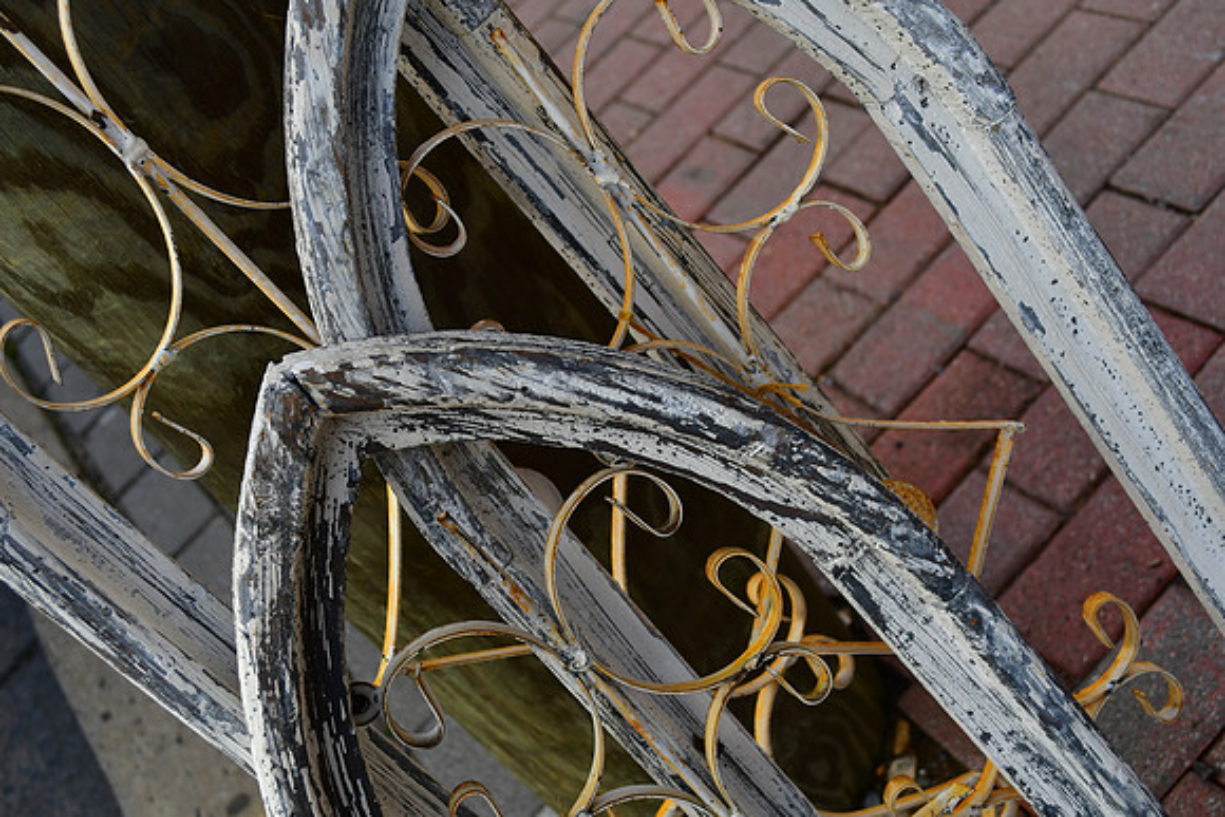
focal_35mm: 42
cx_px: 612
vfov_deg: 31.9
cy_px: 408
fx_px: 1429
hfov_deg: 46.4
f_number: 5.6
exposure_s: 1/250
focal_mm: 28
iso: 200
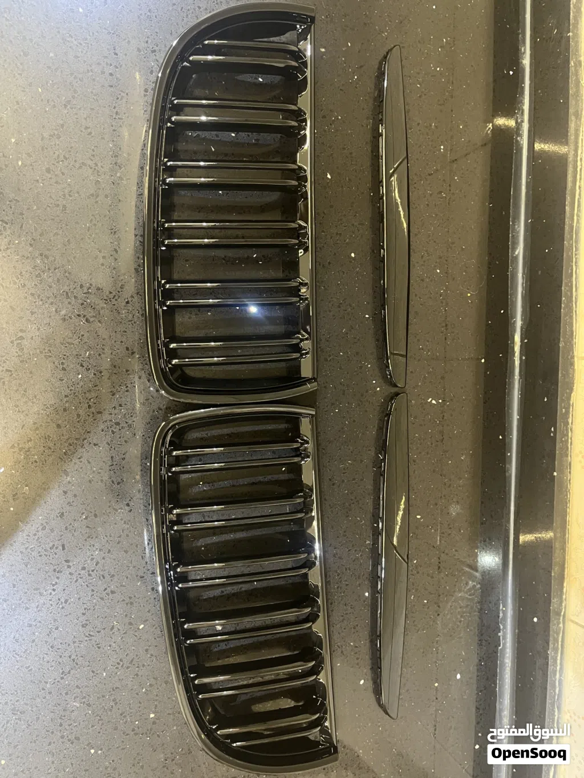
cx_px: 292
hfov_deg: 53.1
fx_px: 585
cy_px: 389
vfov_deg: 67.3
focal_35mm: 26
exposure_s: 1/25
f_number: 1.6
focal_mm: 5.1
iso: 500
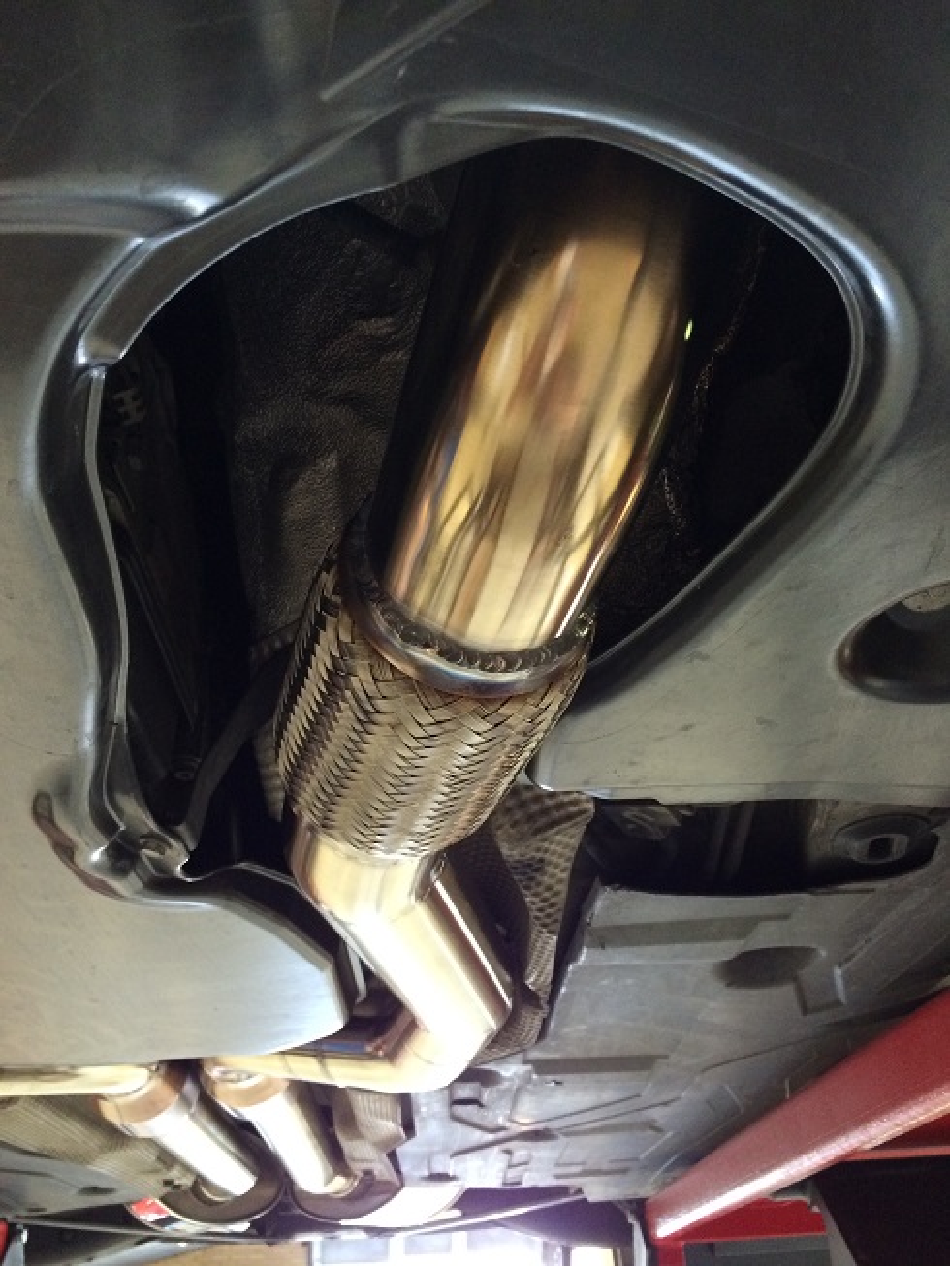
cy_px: 633
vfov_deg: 61.7
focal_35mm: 29
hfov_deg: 48.2
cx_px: 475
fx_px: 1061
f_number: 2.2
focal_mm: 4.15
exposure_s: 1/25
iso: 320
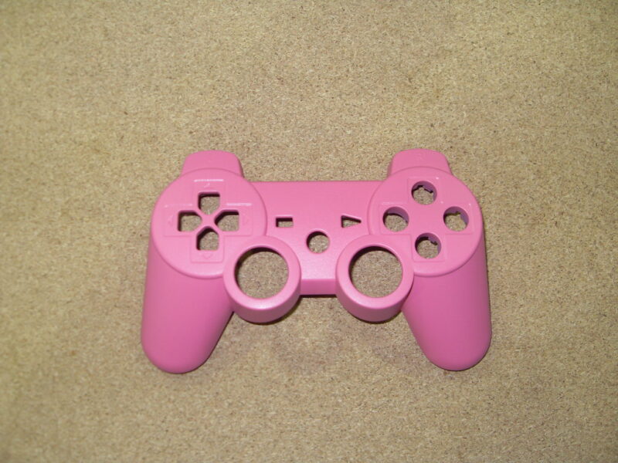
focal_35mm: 35
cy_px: 232
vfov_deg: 40.7
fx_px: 625
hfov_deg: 52.6
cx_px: 309
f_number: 2.8
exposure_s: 1/45
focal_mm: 6.3
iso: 100
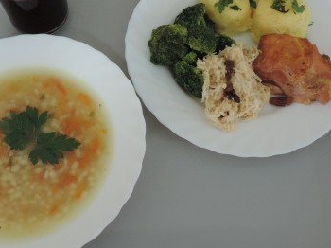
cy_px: 97
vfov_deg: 34.2
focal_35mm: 42
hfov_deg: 44.7
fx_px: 401
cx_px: 140
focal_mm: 4.3
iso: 400
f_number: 3
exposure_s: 1/25
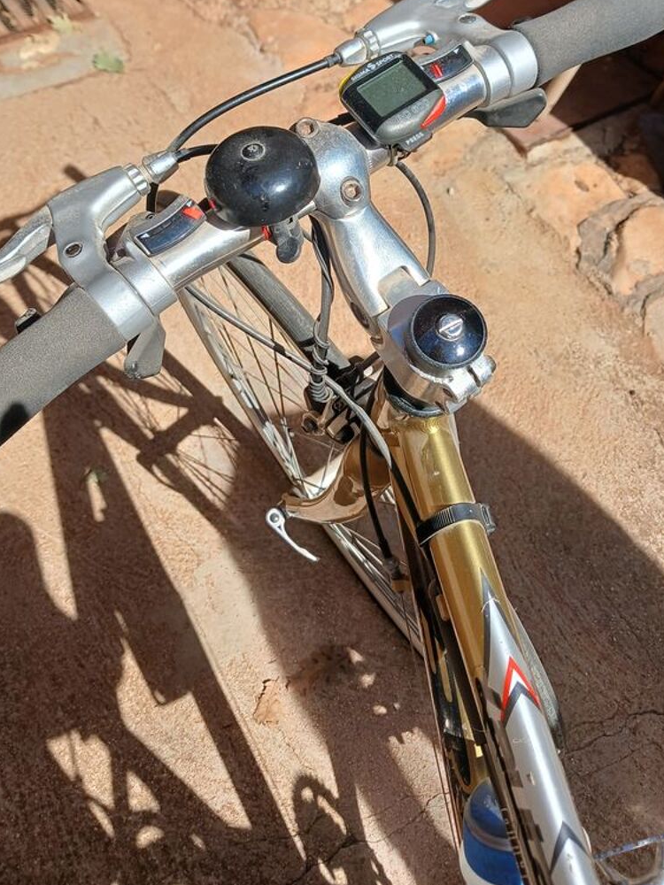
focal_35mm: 36
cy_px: 299
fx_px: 921
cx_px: 382
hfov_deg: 39.6
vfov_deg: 50.5
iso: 20
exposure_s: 1/469
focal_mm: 3.98
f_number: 1.8
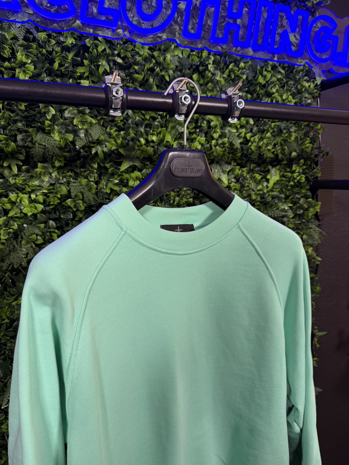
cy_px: 232
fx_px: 323
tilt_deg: -7.8
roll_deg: +0.4
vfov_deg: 71.6
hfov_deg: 56.8
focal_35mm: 24
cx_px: 174
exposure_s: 1/51
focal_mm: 6.76
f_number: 1.78
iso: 250
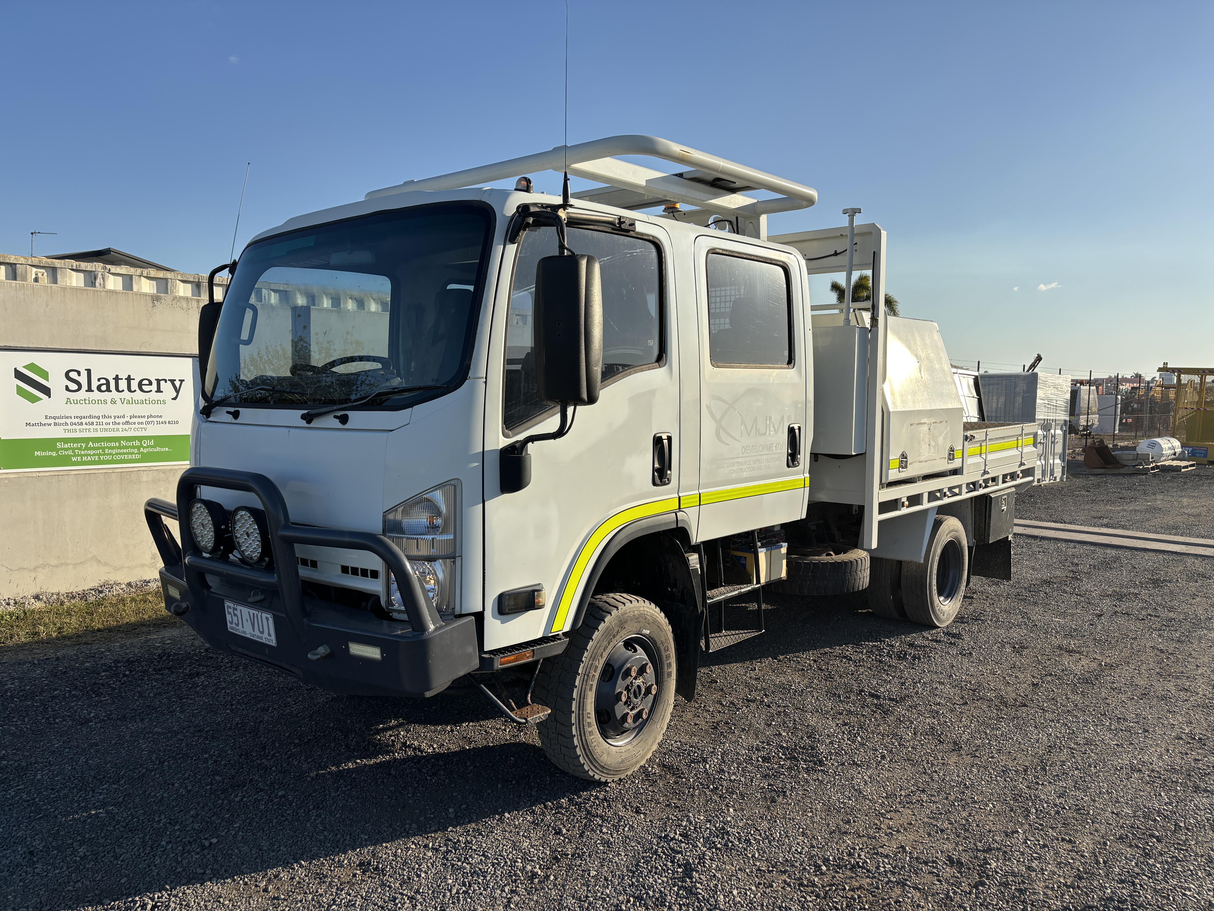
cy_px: 456
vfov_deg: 53.1
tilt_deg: -5.6
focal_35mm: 26
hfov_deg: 67.3
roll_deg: -1.1
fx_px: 912
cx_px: 607
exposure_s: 1/3311
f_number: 1.6
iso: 50
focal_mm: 5.96
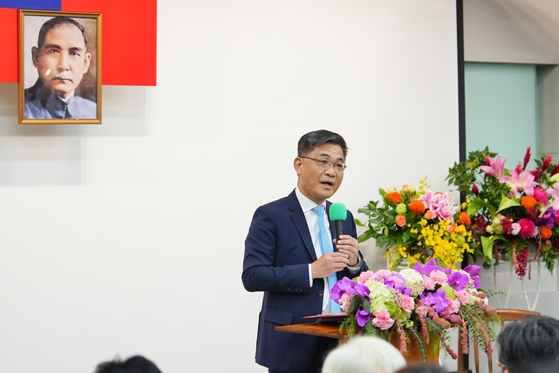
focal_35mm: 96
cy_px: 186
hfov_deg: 21.2
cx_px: 280
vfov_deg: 14.3
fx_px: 1491
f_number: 2.8
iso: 1600
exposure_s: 1/400
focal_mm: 64
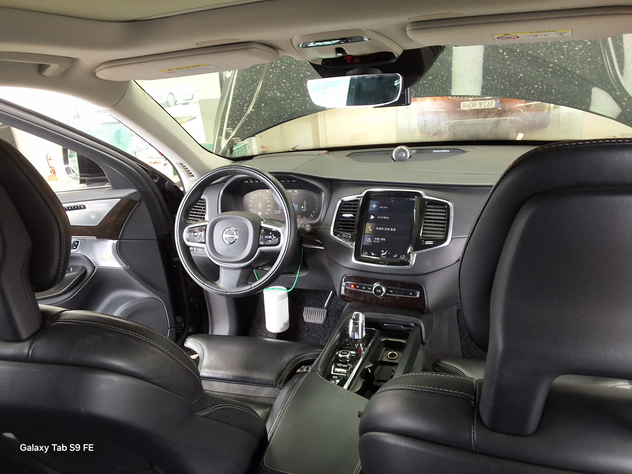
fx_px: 511
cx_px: 316
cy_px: 237
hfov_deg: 63.4
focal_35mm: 28
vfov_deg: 49.7
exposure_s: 1/40
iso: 160
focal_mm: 2.91
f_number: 1.9
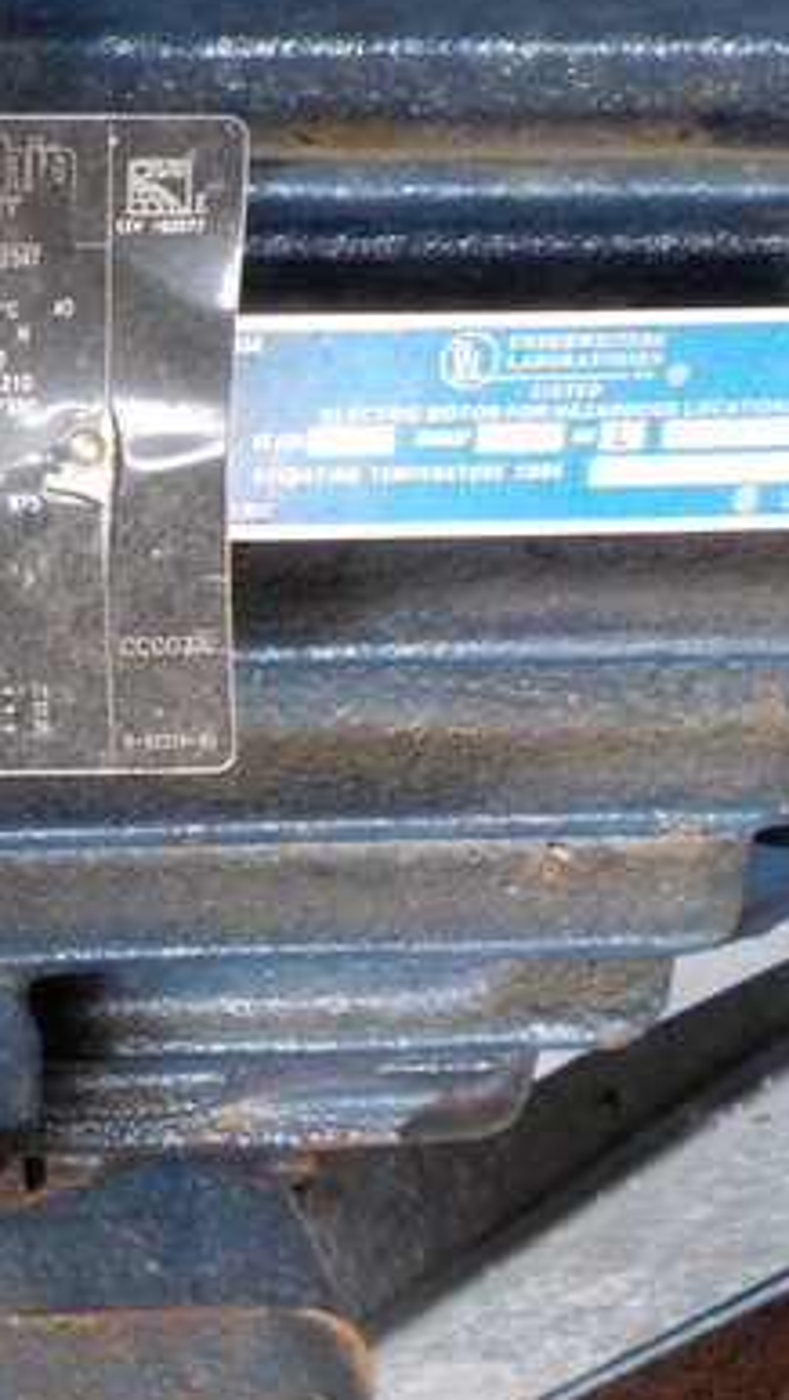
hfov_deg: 20.0
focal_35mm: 54
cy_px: 553
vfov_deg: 38.3
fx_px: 2006
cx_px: -300
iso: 400
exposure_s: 1/13
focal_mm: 4.1
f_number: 3.3
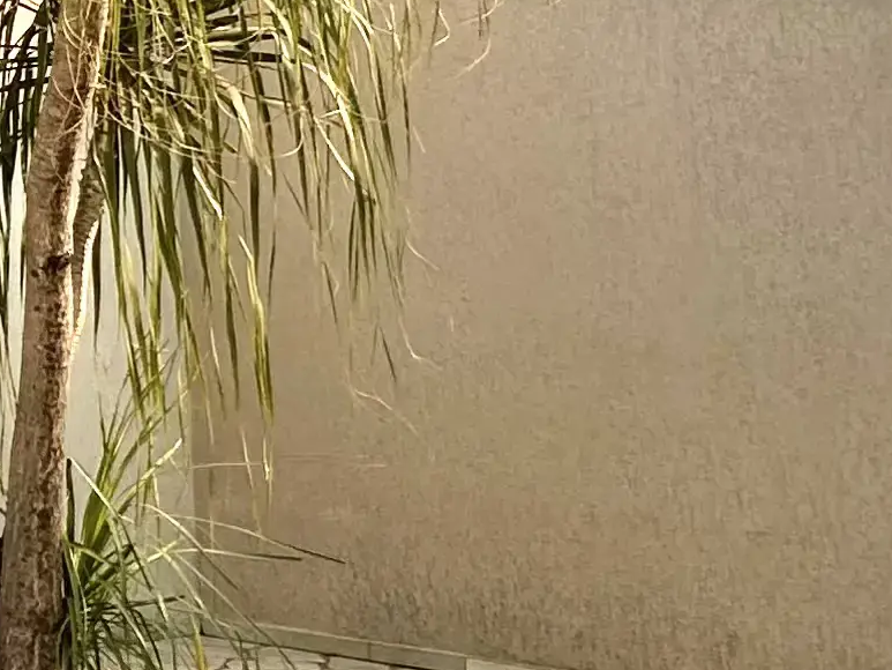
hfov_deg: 16.9
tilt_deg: +4.6
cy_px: 202
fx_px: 1881
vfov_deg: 20.1
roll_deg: +0.0
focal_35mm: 73
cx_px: -1032
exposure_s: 1/895
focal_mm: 2.22
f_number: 2.2
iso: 40
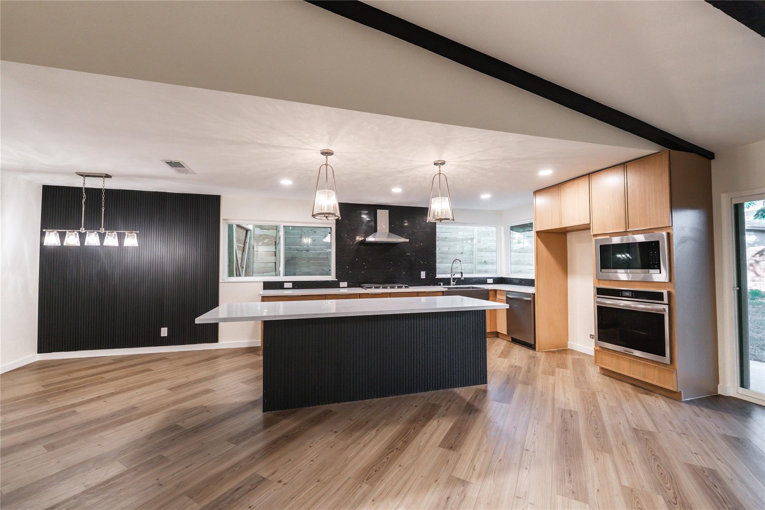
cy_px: 255
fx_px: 297
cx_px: 382
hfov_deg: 104.3
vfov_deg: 81.2
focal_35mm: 14
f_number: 5
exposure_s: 1/60
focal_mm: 14
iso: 500
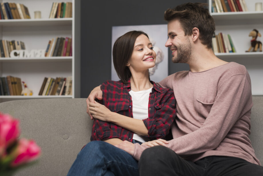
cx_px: 126
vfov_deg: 24.2
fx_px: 409
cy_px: 97
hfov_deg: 35.6
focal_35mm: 56
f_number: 3.5
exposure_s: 1/160
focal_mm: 50
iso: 250
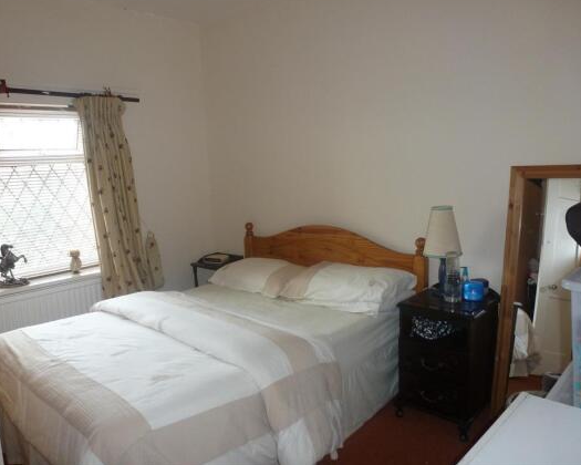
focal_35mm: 26
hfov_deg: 65.9
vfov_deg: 54.9
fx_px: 447
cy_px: 225
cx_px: 265
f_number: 3.3
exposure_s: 1/60
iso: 200
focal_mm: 4.3
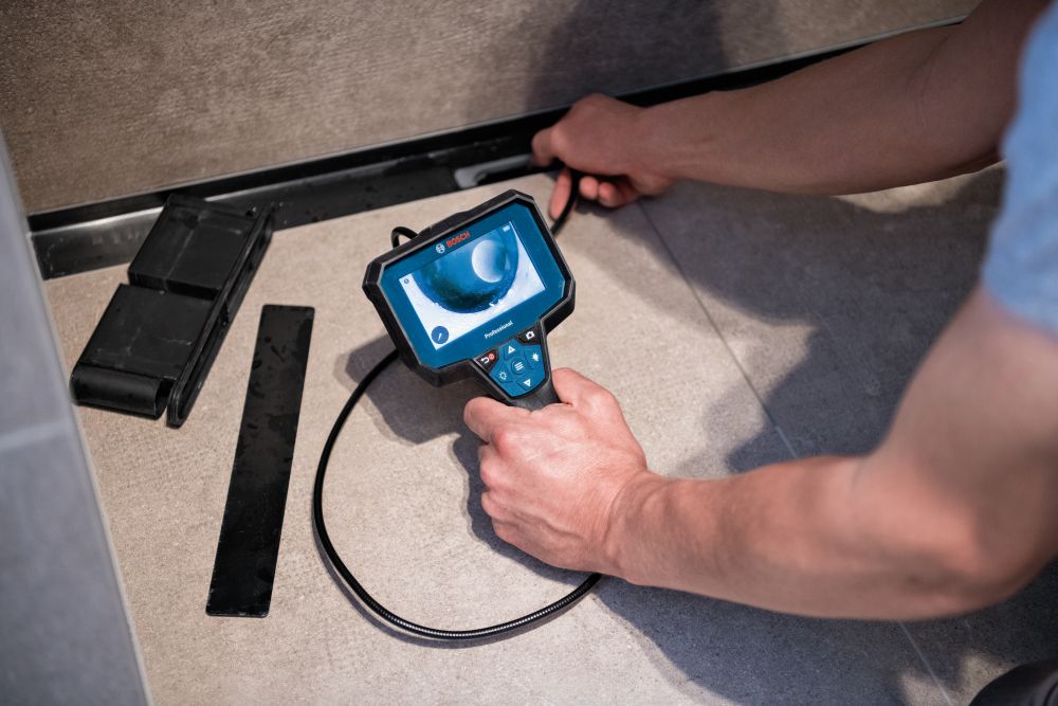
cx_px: 529
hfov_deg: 38.2
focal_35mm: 52
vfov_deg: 26.0
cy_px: 353
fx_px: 1528
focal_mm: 52
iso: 1600
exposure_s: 1/60
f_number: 2.8
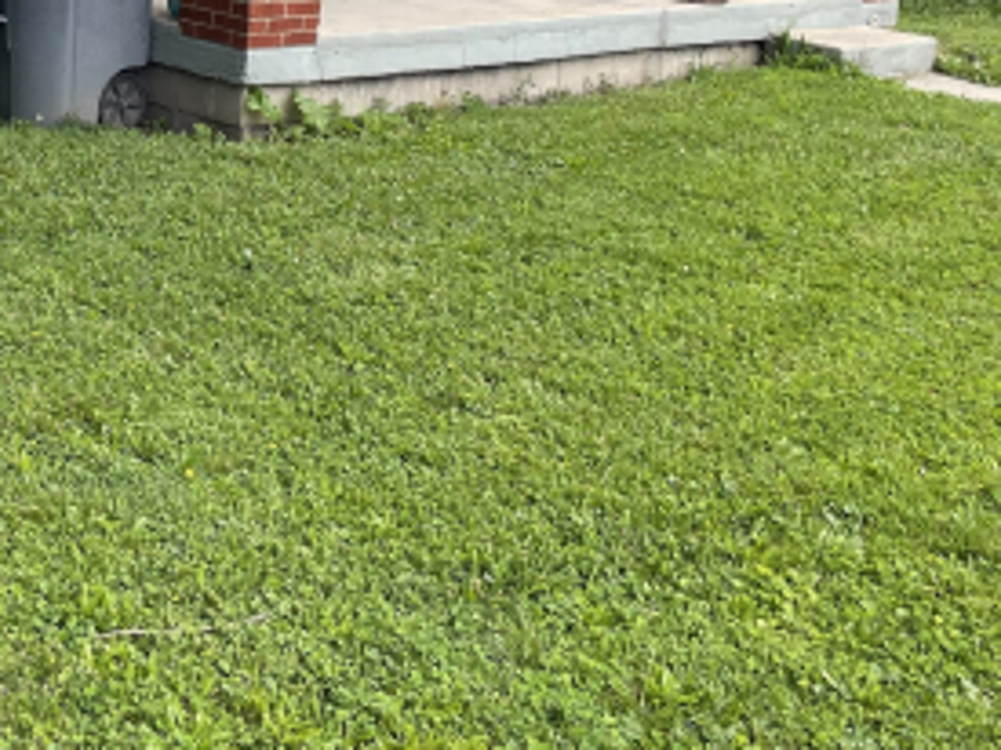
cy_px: -153
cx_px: -31
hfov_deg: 28.6
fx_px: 1821
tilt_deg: -2.0
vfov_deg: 21.6
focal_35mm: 63
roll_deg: -3.0
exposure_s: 1/759
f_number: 1.6
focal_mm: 4.2
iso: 32
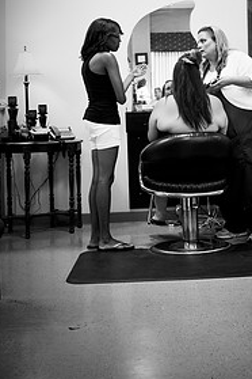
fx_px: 609
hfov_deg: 23.1
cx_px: 194
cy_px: 95
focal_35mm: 58
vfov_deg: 33.8
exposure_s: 1/25
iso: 200
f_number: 2.8
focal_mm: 24
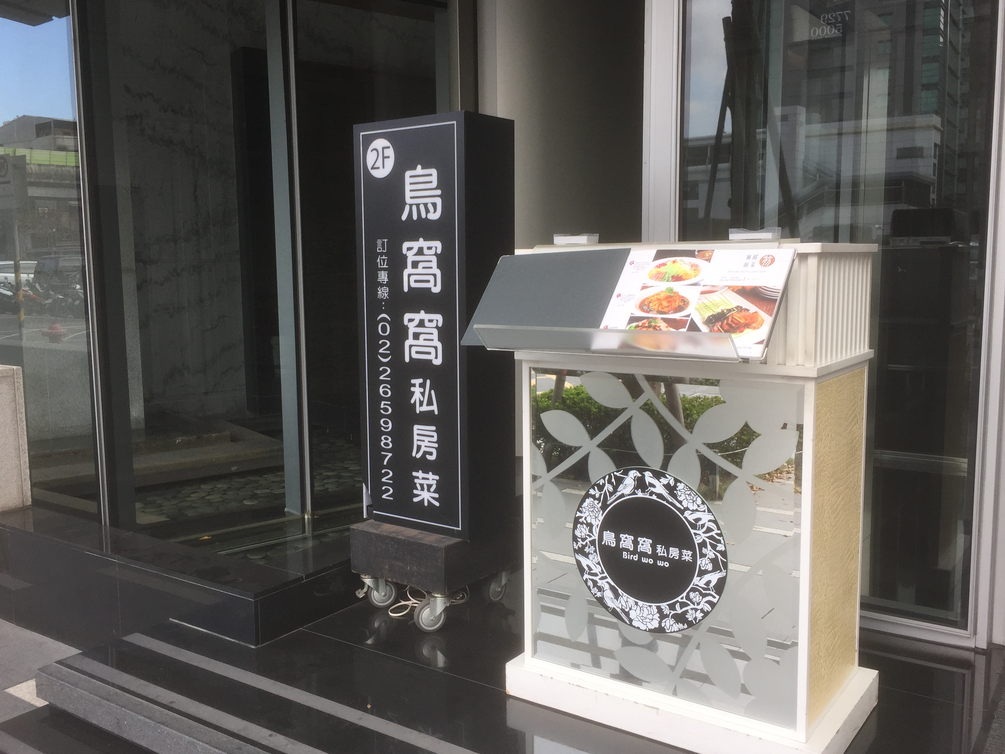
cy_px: 387
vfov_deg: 44.2
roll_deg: +0.2
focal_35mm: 32
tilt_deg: -7.0
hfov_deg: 56.8
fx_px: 929
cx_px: 495
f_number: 2.2
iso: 32
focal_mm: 4.15
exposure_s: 1/370
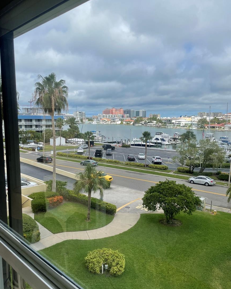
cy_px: 153
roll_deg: +1.2
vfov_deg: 62.2
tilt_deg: -6.4
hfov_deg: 51.5
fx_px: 239
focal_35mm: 28
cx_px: 113
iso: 32
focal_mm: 4.2
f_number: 1.6
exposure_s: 1/3300
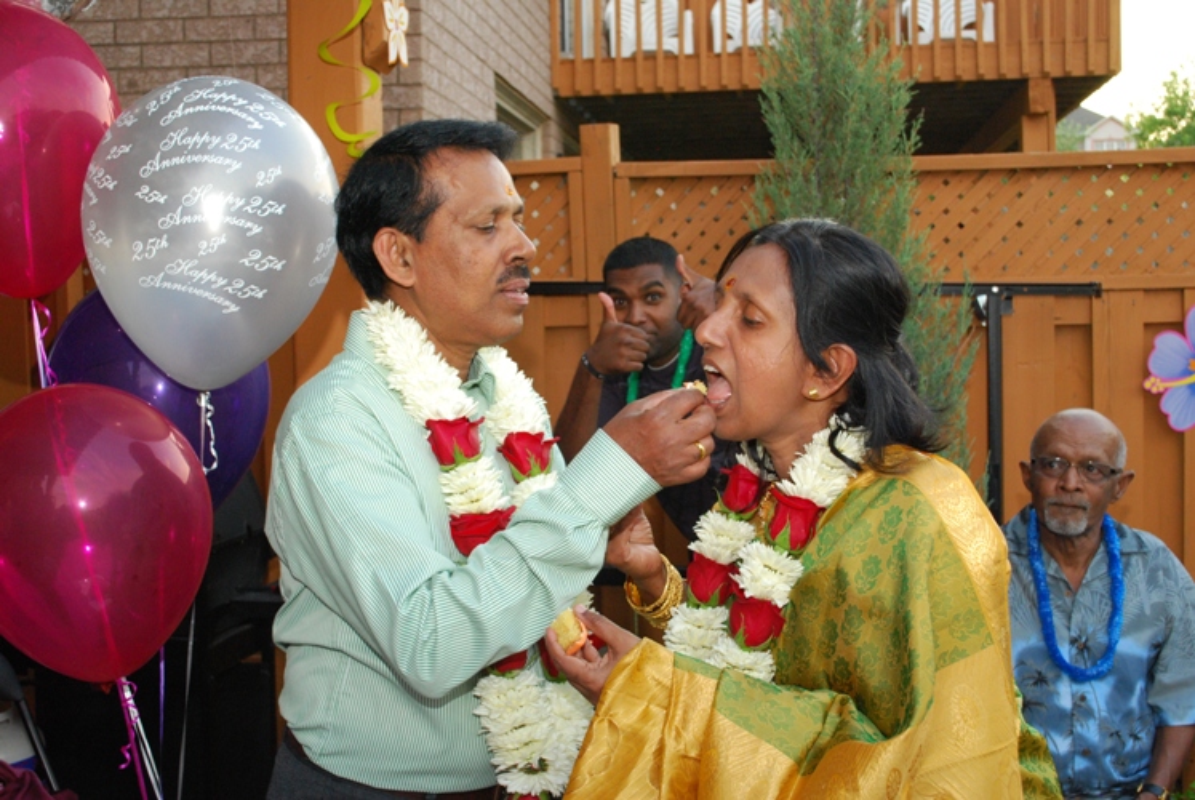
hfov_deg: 43.6
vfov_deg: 29.9
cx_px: 598
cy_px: 400
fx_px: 1495
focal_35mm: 45
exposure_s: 1/100
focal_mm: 30
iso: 800
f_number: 7.1
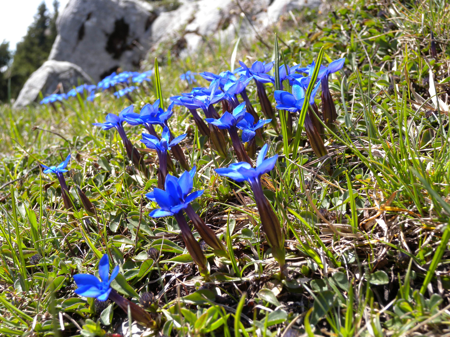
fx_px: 611
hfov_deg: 40.4
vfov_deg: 30.9
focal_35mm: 47
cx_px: 225
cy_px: 168
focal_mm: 10
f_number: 4.6
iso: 64
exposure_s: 1/202
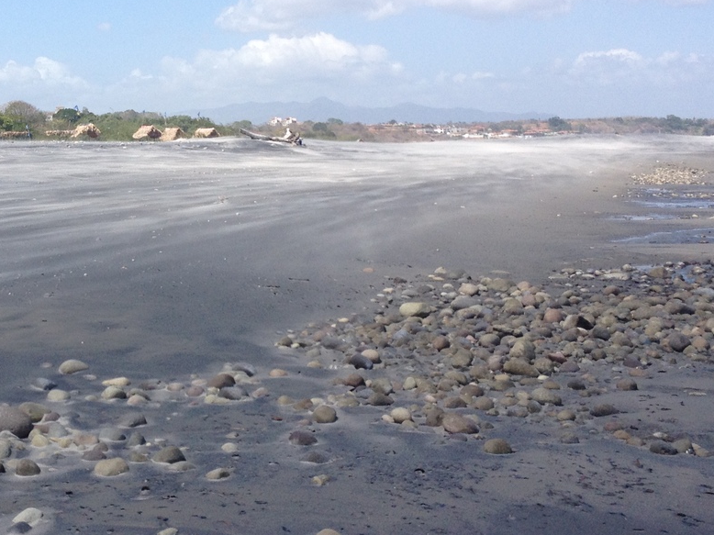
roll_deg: +2.1
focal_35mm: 72
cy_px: 159
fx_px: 1485
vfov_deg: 20.3
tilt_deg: -3.3
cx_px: 128
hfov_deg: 26.5
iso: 50
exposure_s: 1/1905
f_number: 2.4
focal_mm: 4.28
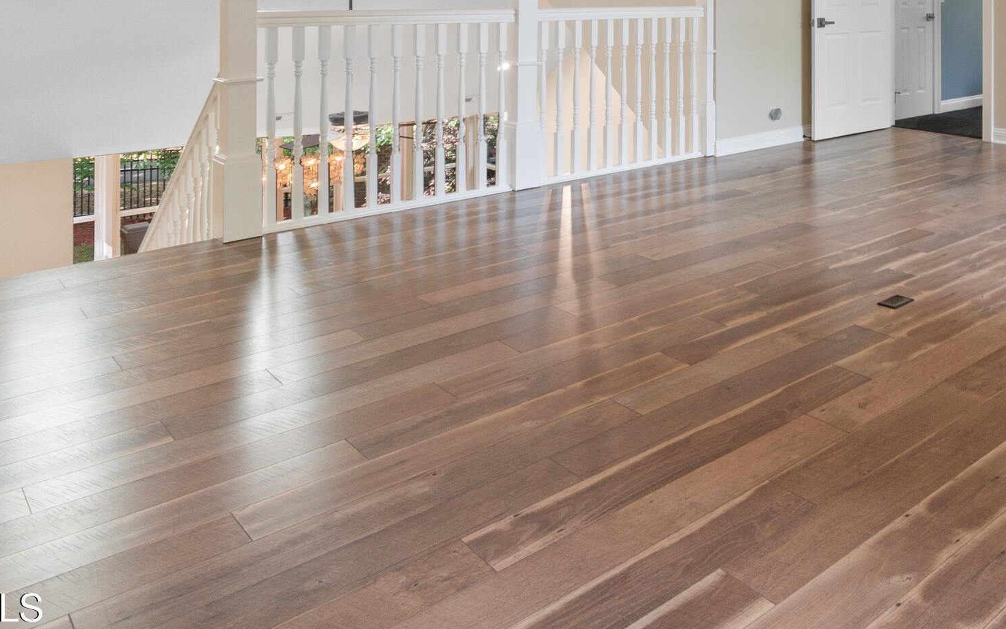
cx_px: 773
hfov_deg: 57.6
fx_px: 850
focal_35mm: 31
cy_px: -10
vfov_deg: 36.3
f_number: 4.5
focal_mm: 10
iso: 100
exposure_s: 1.6
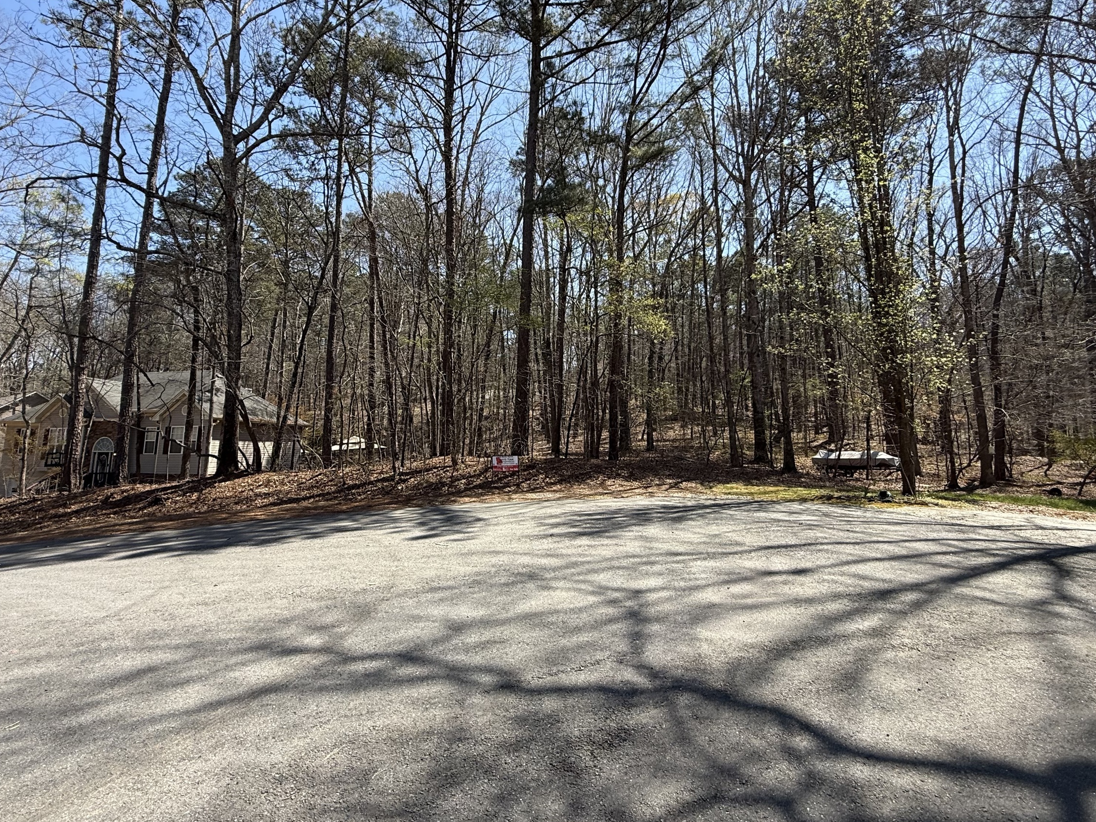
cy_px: 345
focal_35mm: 19
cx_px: 520
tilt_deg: +12.6
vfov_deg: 68.2
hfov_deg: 84.6
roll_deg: +0.2
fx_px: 602
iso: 50
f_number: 2.2
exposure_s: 1/789
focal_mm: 2.22
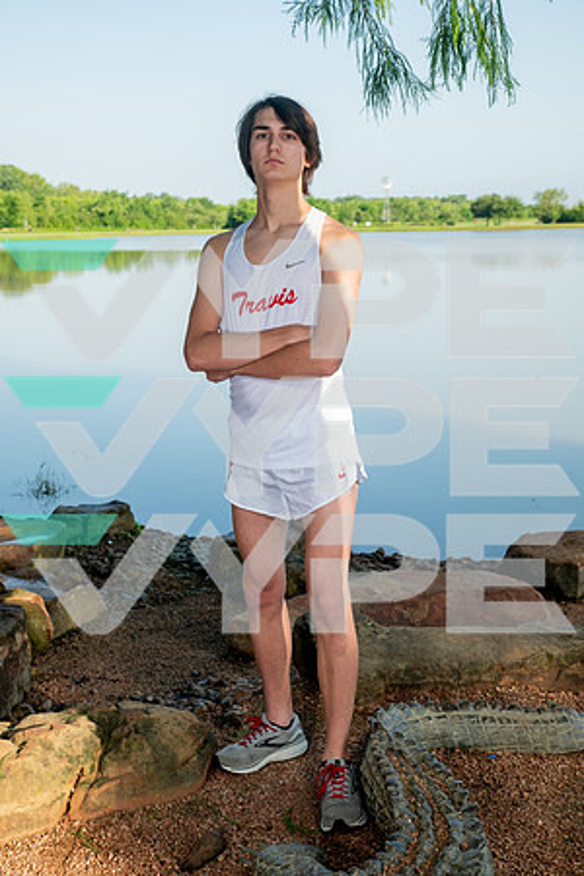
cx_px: 292
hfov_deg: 29.2
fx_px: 1119
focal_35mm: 46
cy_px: 438
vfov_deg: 42.7
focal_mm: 46
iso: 125
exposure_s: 1/200
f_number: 7.1
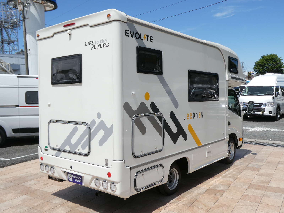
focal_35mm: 33
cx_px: 142
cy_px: 106
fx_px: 271
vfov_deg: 42.9
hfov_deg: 55.4
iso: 80
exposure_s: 1/800
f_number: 4
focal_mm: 5.8
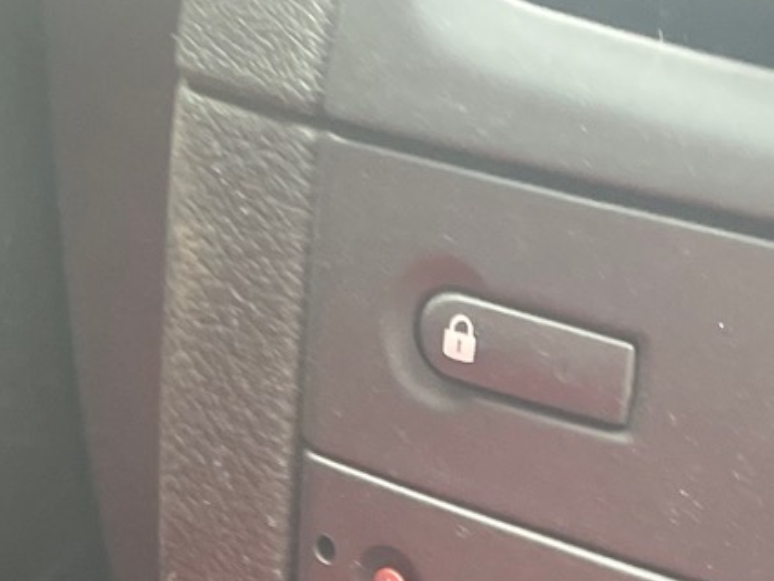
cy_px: 1013
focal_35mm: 110
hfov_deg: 17.8
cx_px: 253
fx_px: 2460
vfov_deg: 12.4
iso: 200
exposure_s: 1/60
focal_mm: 4.2
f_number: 1.6
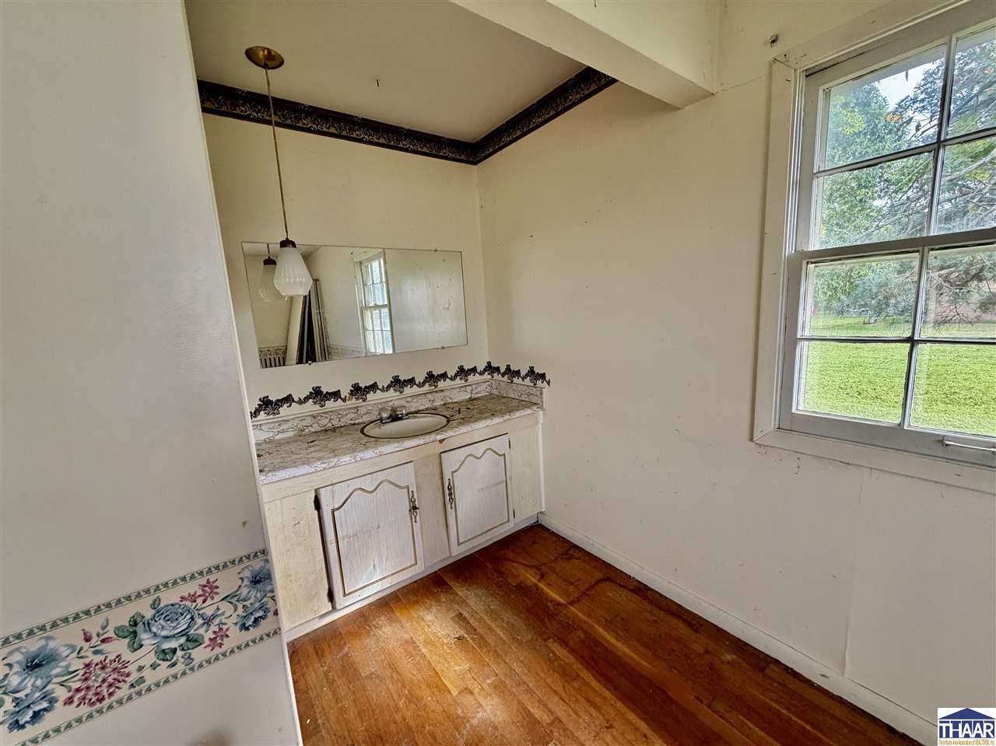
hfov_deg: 102.1
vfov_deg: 85.6
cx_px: 498
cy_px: 373
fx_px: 403
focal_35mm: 14
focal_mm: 2.22
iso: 125
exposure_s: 1/121
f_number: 2.2
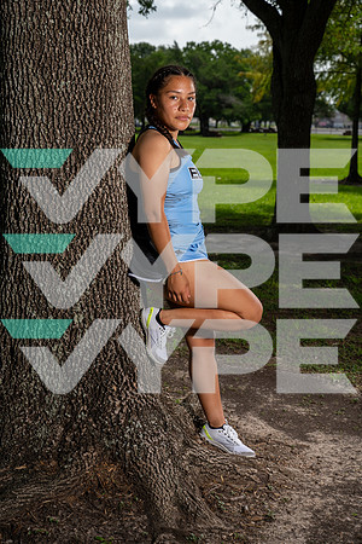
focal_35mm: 57
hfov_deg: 23.8
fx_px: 860
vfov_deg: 35.1
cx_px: 181
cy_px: 272
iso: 250
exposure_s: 1/1600
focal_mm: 57
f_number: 5.6
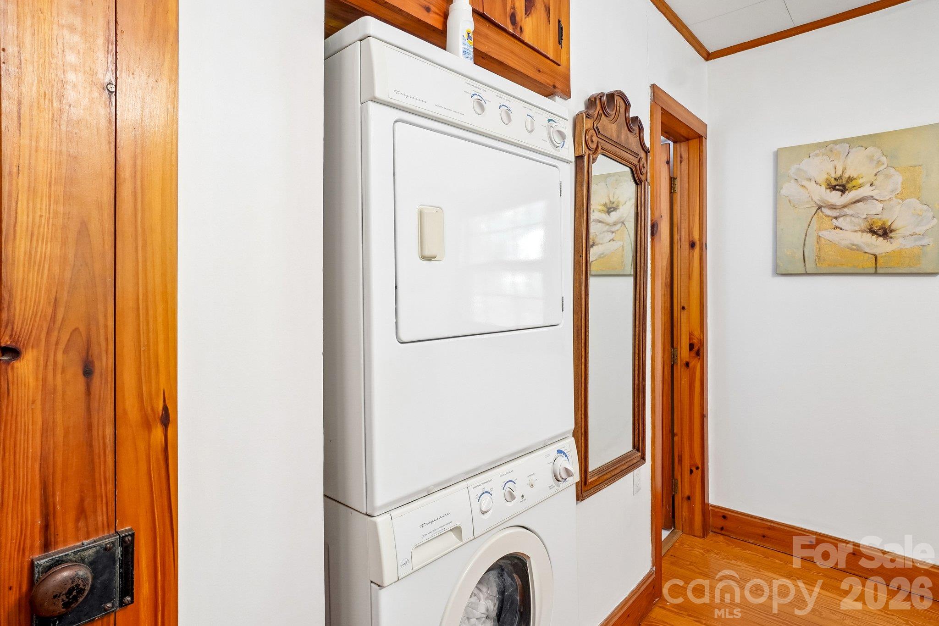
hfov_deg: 90.0
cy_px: 313
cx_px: 470
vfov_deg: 67.4
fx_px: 469
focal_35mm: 18
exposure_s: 1/2.5
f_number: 8
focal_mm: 12
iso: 400
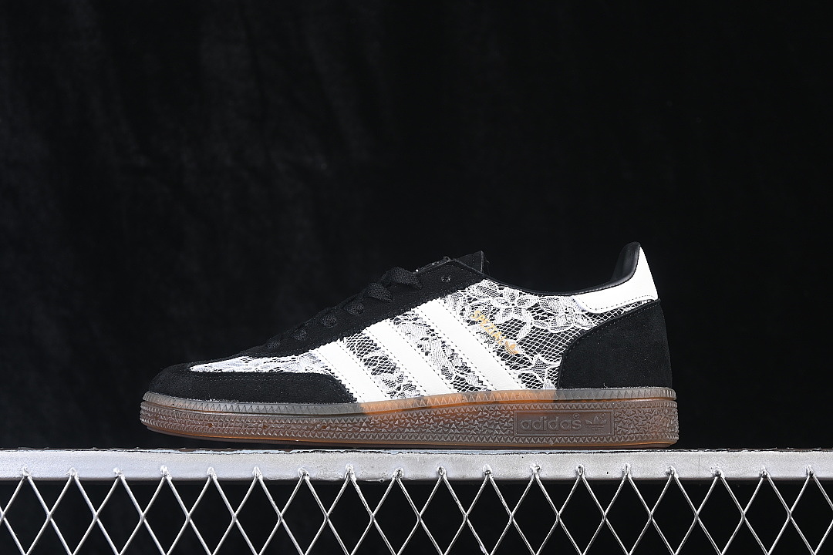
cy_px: 278
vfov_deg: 18.2
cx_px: 416
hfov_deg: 27.0
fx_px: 1735
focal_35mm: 75
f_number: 6.3
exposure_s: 1/60
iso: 160
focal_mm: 50
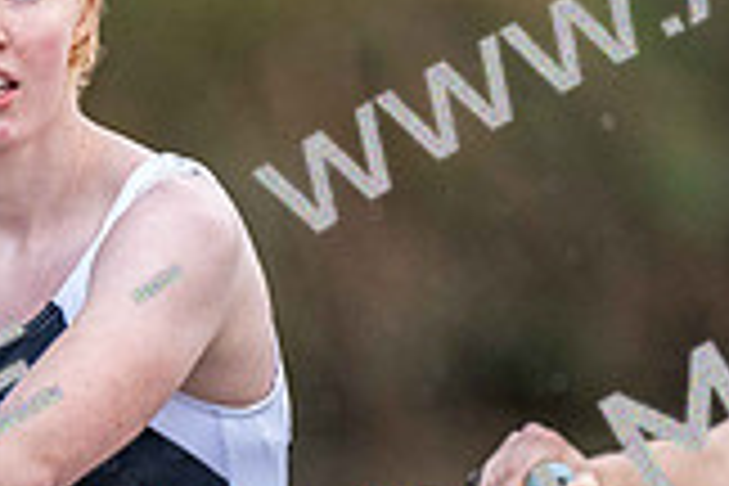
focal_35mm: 2153
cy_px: 308
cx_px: -72
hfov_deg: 1.0
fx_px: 43595
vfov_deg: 0.6
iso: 2500
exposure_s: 1/2500
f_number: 4
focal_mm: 600
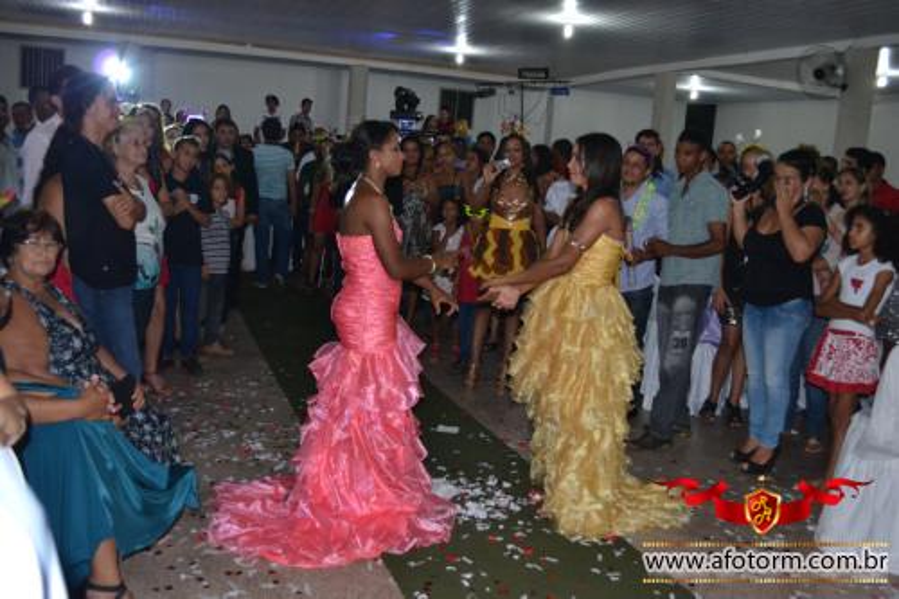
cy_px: 300
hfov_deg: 53.1
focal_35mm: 36
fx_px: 899
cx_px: 450
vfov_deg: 36.8
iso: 1400
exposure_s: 1/60
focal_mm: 24
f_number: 4
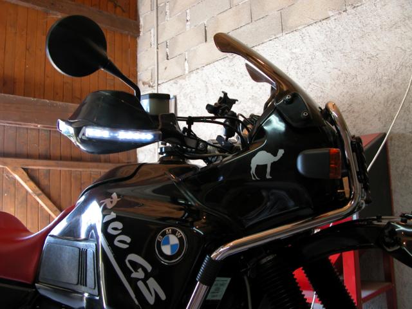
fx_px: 417
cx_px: 206
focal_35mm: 35
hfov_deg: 52.6
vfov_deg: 40.7
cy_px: 154
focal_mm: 8.9
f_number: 2.8
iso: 100
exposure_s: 1/21.6
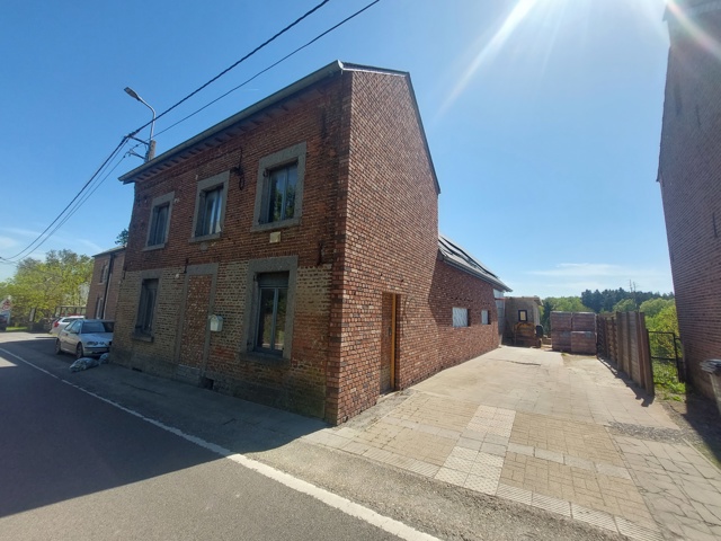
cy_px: 270
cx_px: 360
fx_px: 271
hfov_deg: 106.2
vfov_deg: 89.9
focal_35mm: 13
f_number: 2.2
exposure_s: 1/1413
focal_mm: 1.74
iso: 50
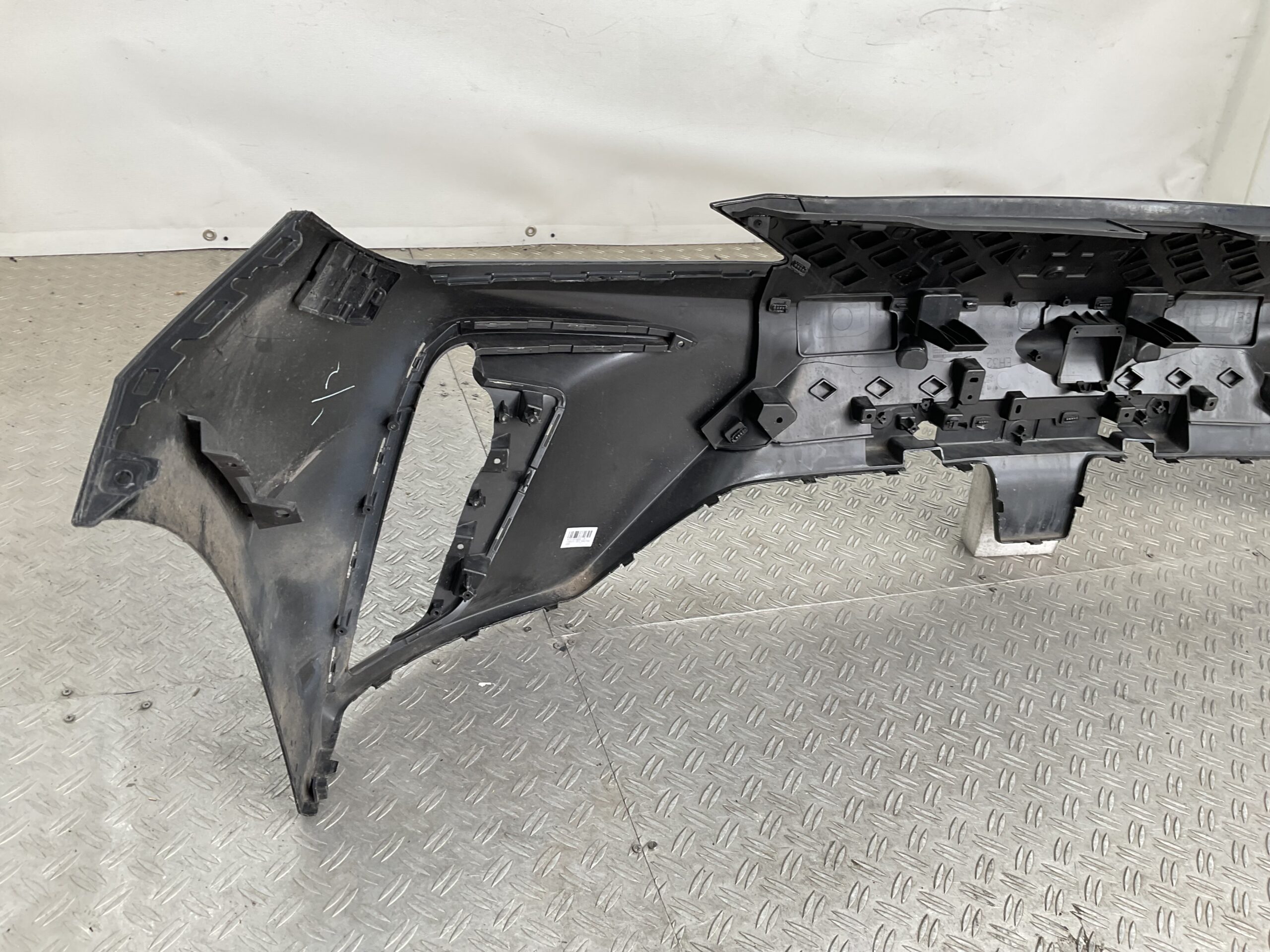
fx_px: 1064
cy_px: 476
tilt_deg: -31.1
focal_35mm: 29
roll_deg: -11.4
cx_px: 635
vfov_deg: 48.2
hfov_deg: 61.7
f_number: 1.8
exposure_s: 1/109
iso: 16
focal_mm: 3
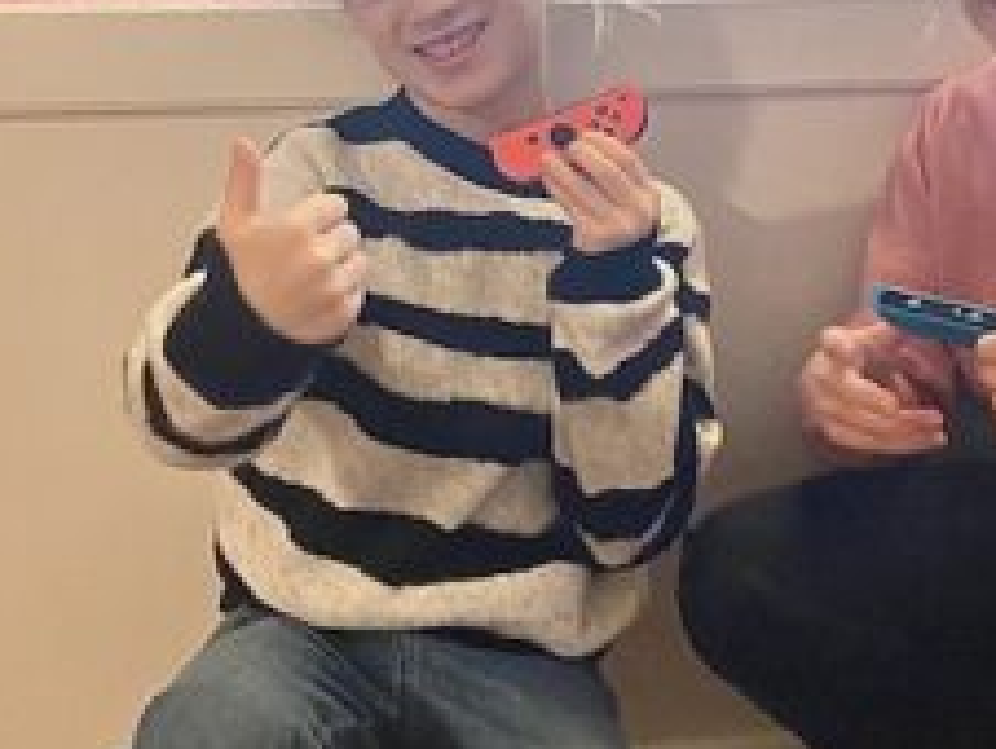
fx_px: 1987
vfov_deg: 20.8
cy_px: 44
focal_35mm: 69
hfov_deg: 27.8
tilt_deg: -9.1
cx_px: 736
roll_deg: -1.2
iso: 200
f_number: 1.8
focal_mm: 4.25
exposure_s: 1/50
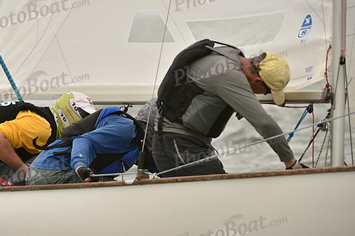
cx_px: 132
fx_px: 3136
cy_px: 118
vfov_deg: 4.3
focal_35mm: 318
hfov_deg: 6.5
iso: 320
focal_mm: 240
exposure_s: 1/2000
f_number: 4.5
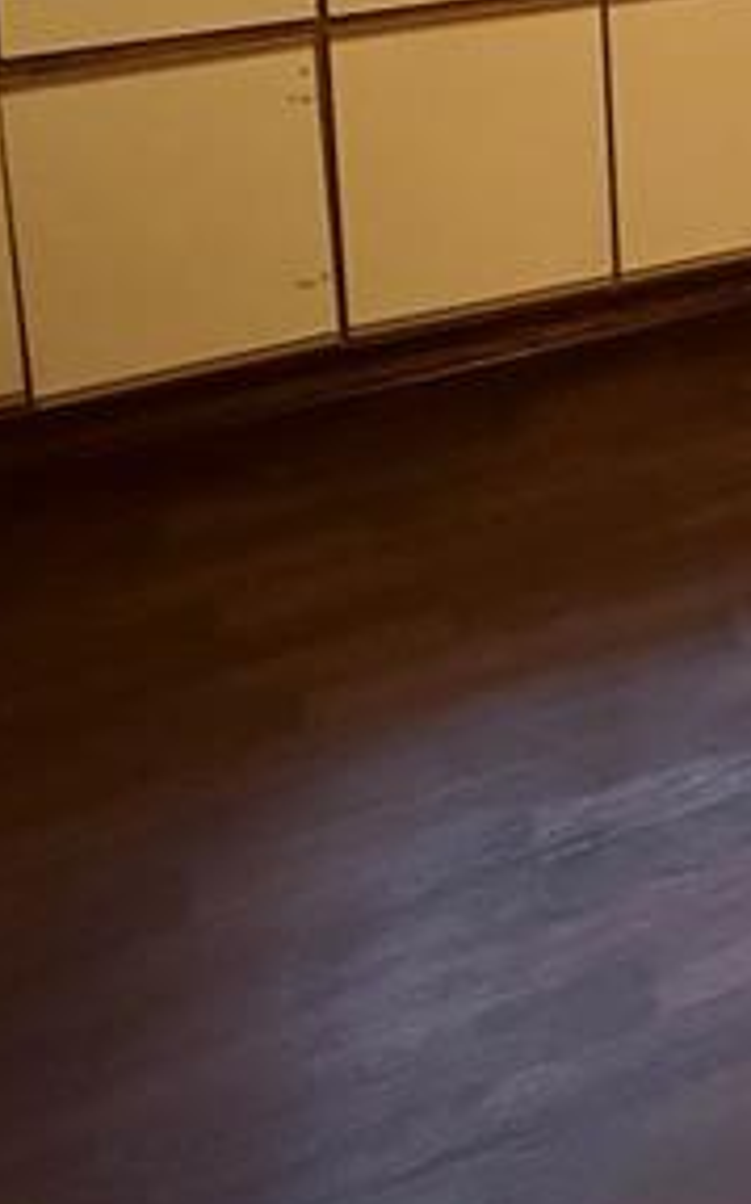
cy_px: -281
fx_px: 1738
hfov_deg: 20.2
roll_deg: +0.0
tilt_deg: -7.6
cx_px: 1187
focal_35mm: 53
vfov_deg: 31.3
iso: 800
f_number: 2.2
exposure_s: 1/60
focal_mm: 2.22
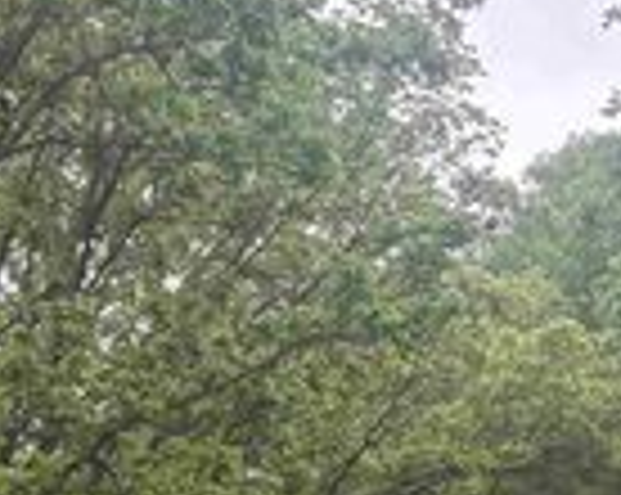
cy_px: 580
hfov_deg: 16.1
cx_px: 585
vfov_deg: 12.7
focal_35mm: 118
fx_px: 2166
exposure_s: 1/462
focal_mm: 5.96
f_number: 1.6
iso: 64
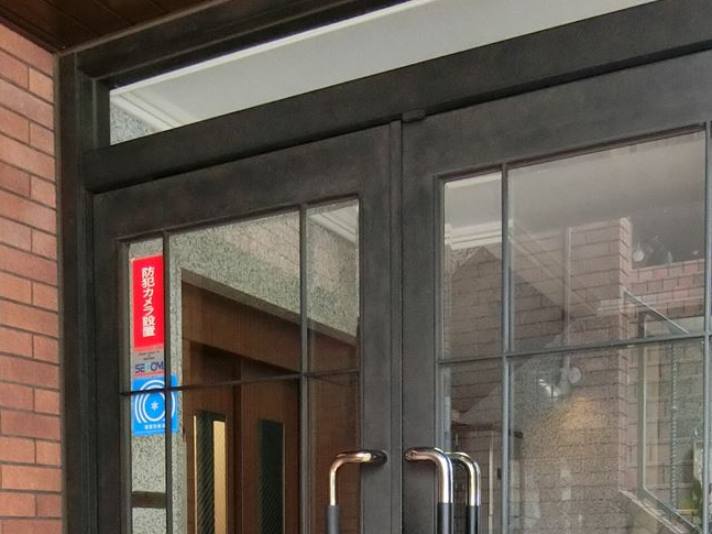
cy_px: 587
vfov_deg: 28.1
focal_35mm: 47
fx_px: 967
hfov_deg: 40.4
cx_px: 347
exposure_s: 1/60
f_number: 2.7
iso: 400
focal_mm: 4.06
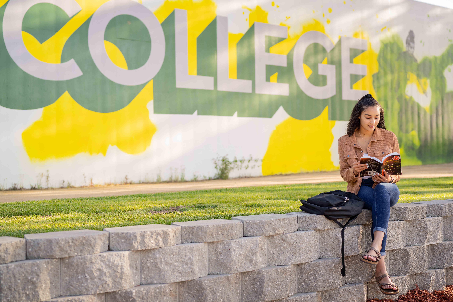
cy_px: 151
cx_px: 226
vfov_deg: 27.0
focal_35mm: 50
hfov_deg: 39.6
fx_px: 629
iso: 200
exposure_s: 1/800
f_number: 2.2
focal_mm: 50
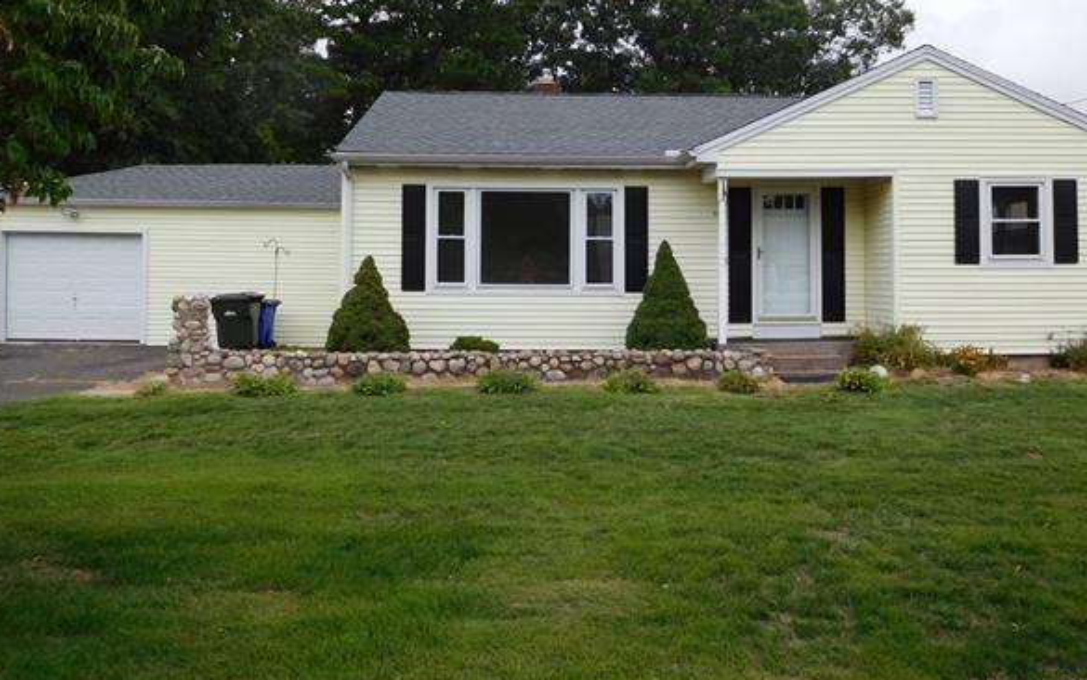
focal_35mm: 29
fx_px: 859
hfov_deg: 64.6
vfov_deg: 42.8
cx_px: 552
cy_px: 251
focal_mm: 4.5
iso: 125
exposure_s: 1/800
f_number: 3.4
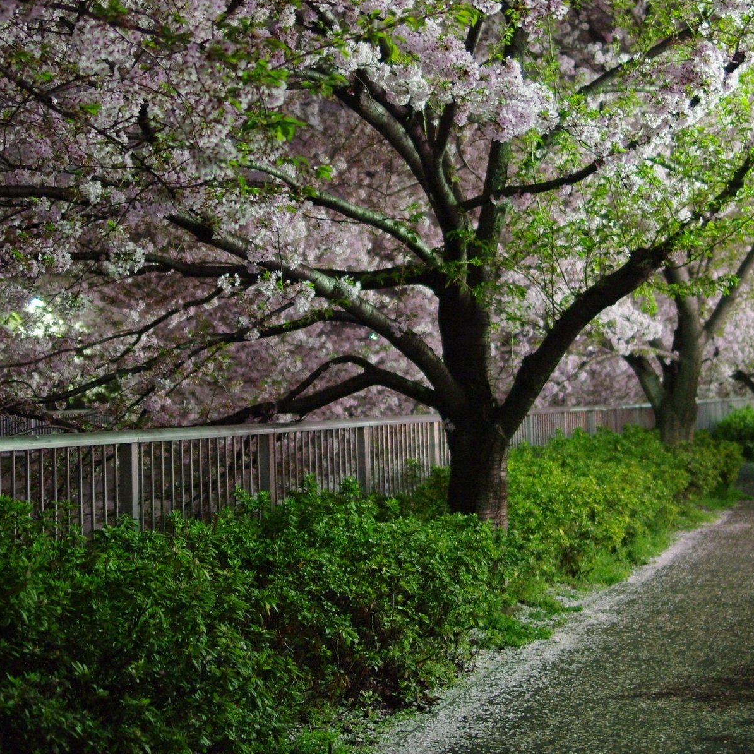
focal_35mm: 68
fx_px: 1669
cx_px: 453
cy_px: 325
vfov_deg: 25.4
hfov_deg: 25.4
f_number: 1.8
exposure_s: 1/6
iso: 1100
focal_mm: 31
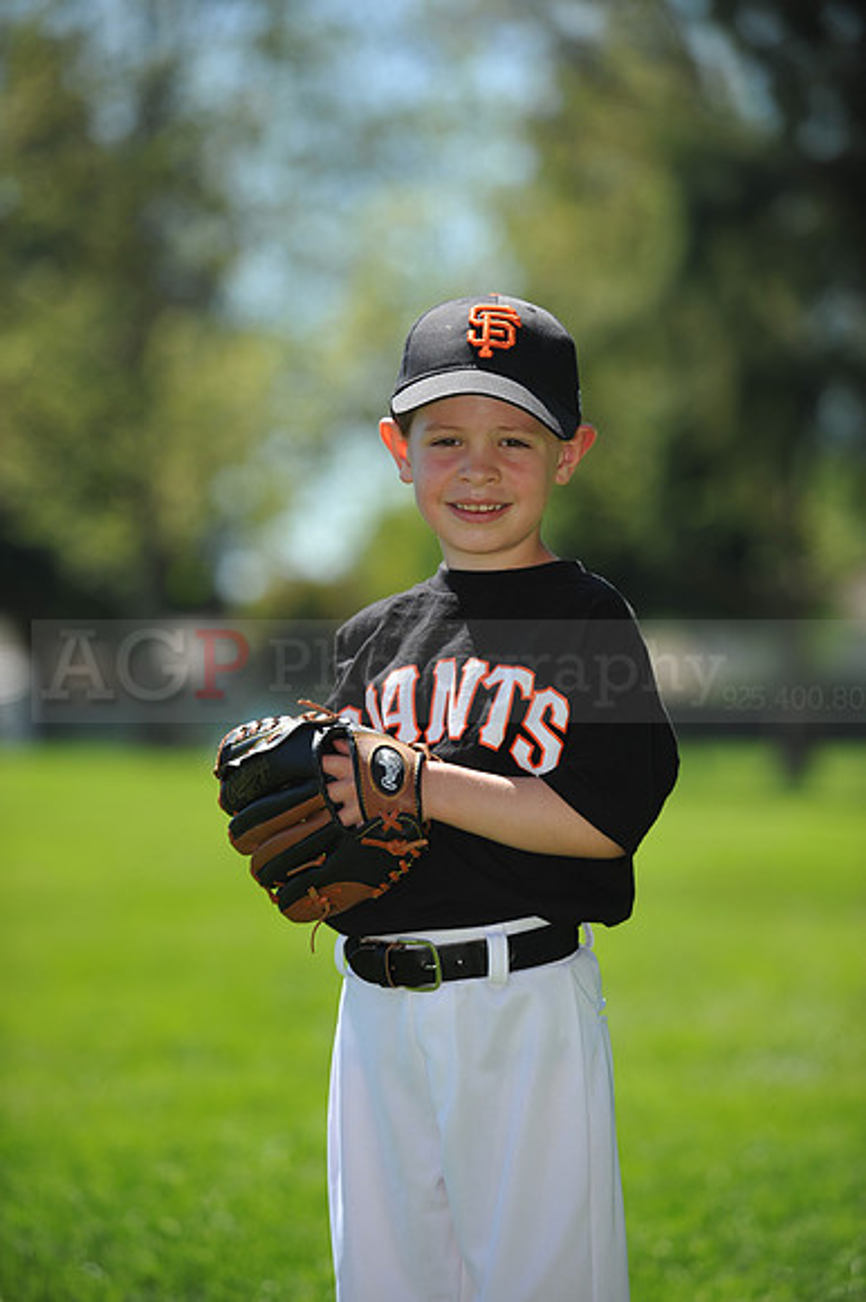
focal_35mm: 135
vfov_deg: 15.2
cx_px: 433
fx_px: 4877
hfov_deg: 10.1
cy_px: 651
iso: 200
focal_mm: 135
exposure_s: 1/1250
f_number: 4
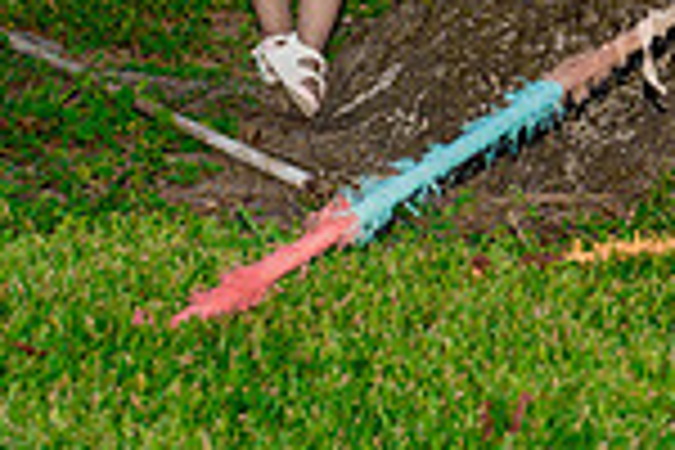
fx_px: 5437
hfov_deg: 7.1
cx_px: 747
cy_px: 47
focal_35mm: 290
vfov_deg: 4.7
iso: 2000
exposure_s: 1/250
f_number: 3.2
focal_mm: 75
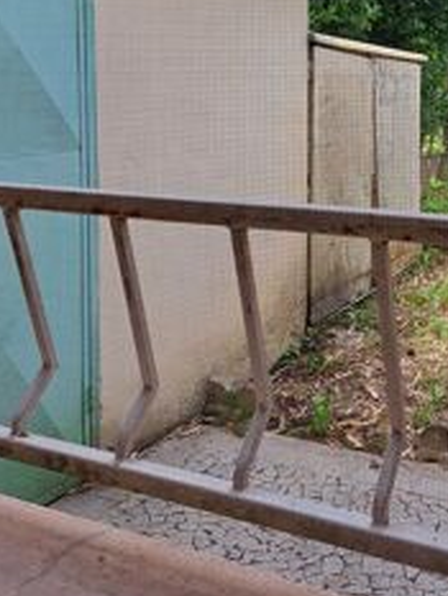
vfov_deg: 41.6
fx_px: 759
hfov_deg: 32.2
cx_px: 348
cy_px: 147
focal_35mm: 44
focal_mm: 5.23
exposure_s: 1/181
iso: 50
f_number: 1.8
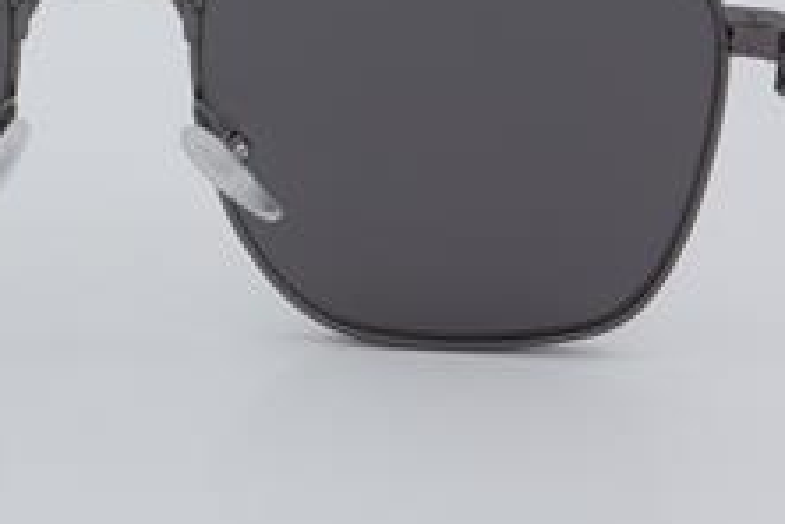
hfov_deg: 15.1
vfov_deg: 10.1
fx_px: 2944
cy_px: 113
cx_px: 106
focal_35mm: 135
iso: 100
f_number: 32
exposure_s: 1/4
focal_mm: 50
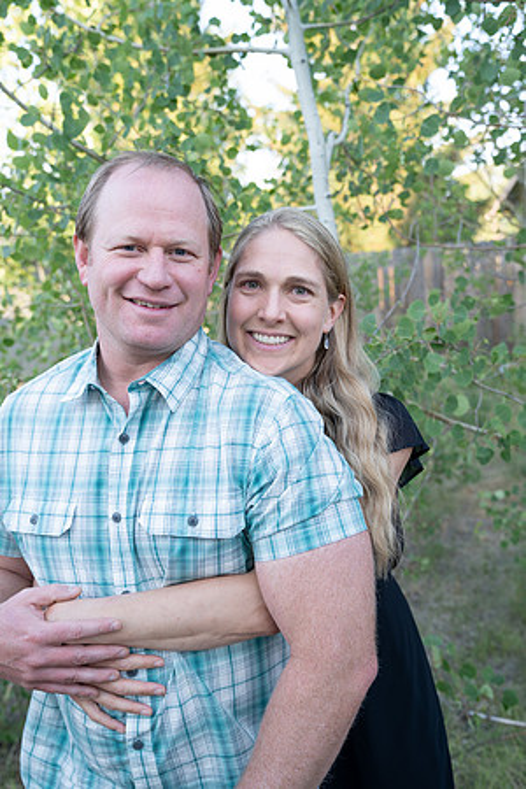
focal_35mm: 34
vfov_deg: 55.8
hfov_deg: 38.9
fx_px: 745
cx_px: 263
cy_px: 394
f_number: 4
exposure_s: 1/160
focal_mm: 34
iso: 320
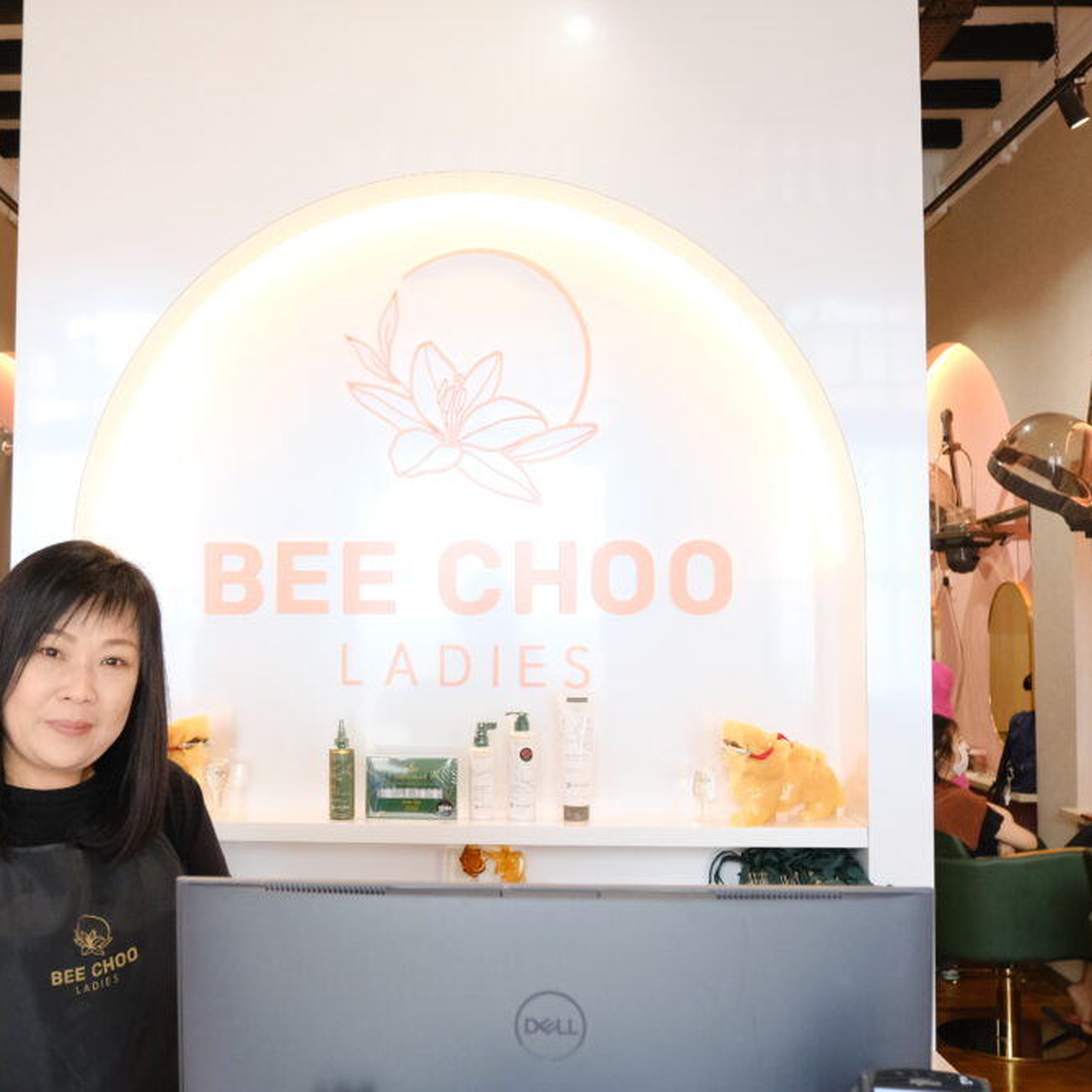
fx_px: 1392
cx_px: 412
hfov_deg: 42.5
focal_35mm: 39
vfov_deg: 42.8
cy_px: 544
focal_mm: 19.7
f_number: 4
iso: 2500
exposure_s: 1/100
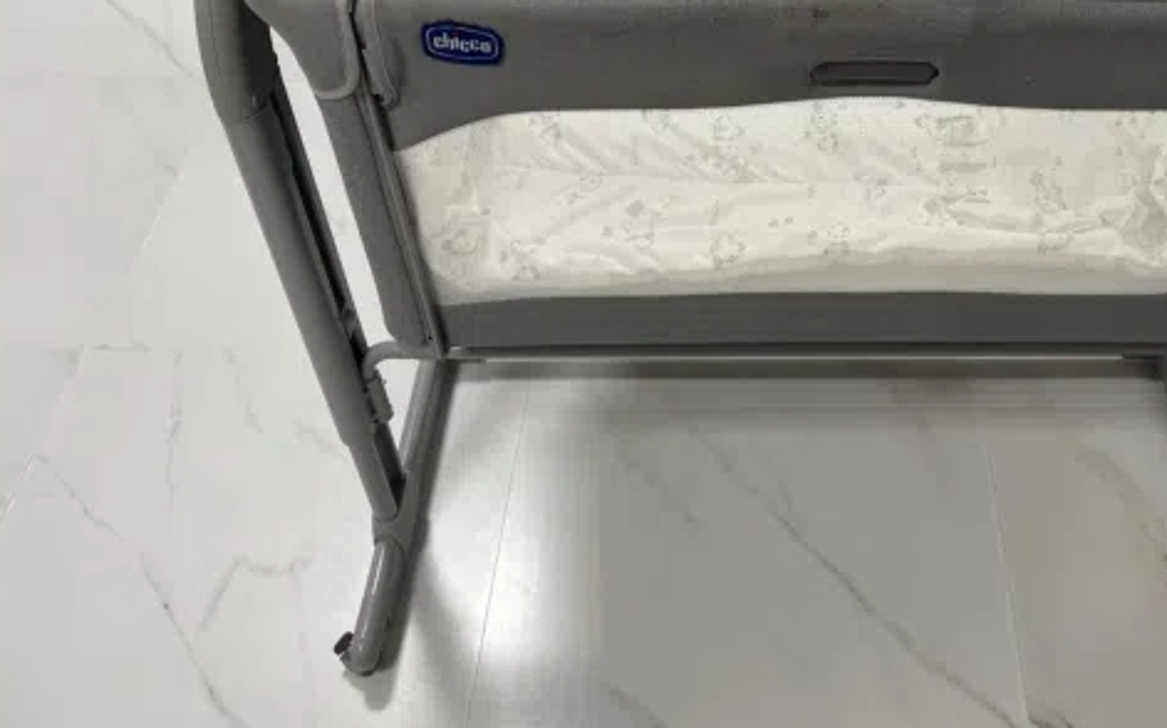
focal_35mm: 36
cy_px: 255
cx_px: 758
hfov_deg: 53.2
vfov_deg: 35.0
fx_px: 1145
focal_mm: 5.1
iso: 125
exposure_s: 1/100
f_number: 1.6
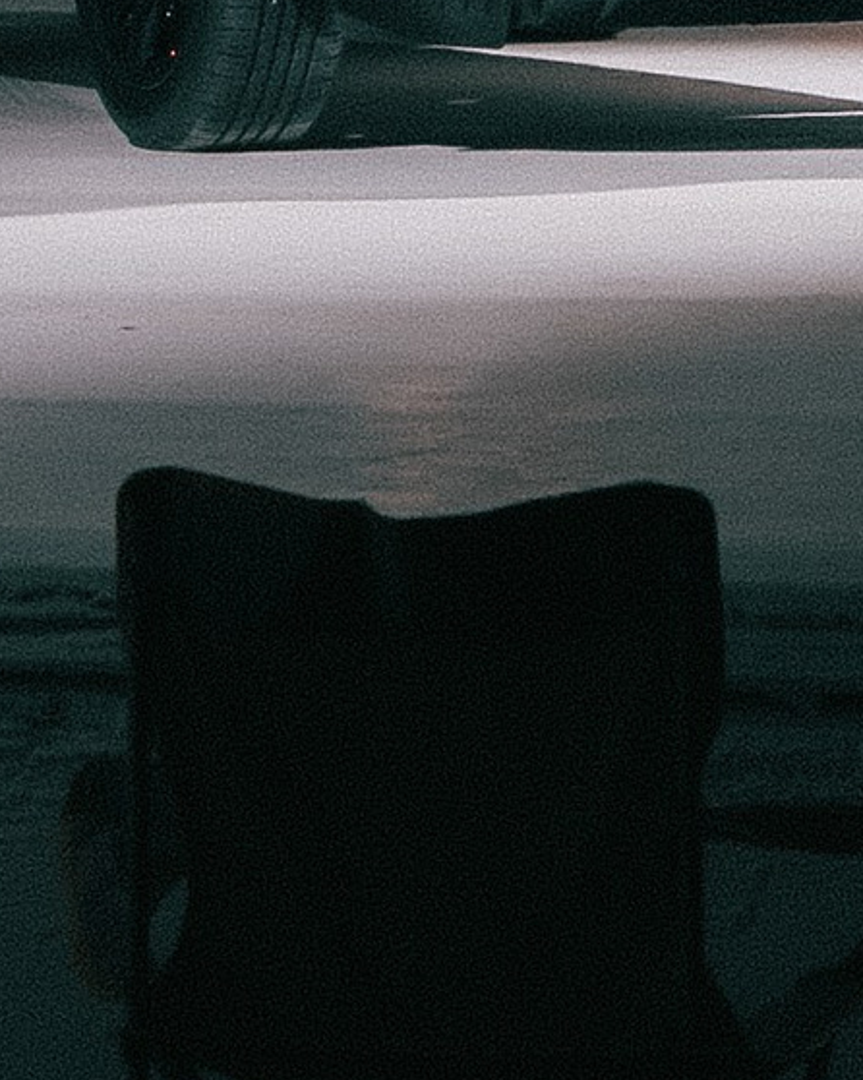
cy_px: -871
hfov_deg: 4.1
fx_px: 12171
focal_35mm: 381
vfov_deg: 5.0
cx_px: 476
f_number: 5.6
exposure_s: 1/100
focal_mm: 59
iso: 800
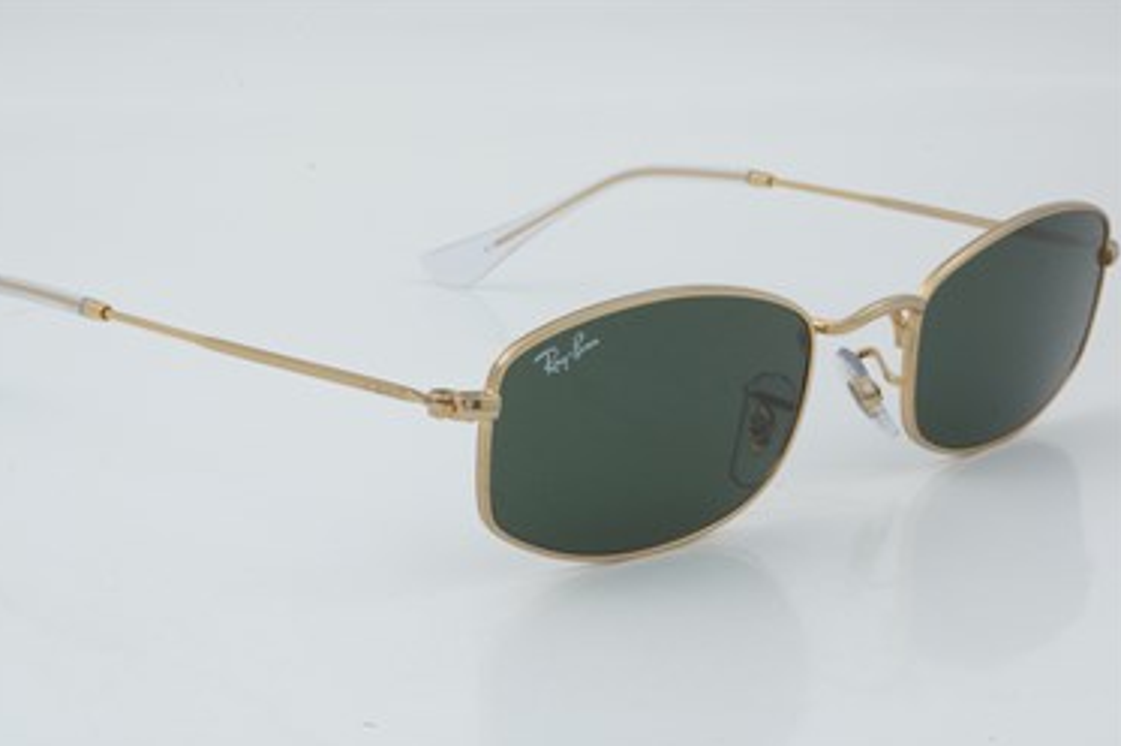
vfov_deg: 15.4
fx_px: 2754
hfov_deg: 23.0
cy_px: 391
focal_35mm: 89
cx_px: 532
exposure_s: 1/4
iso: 100
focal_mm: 55
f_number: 29
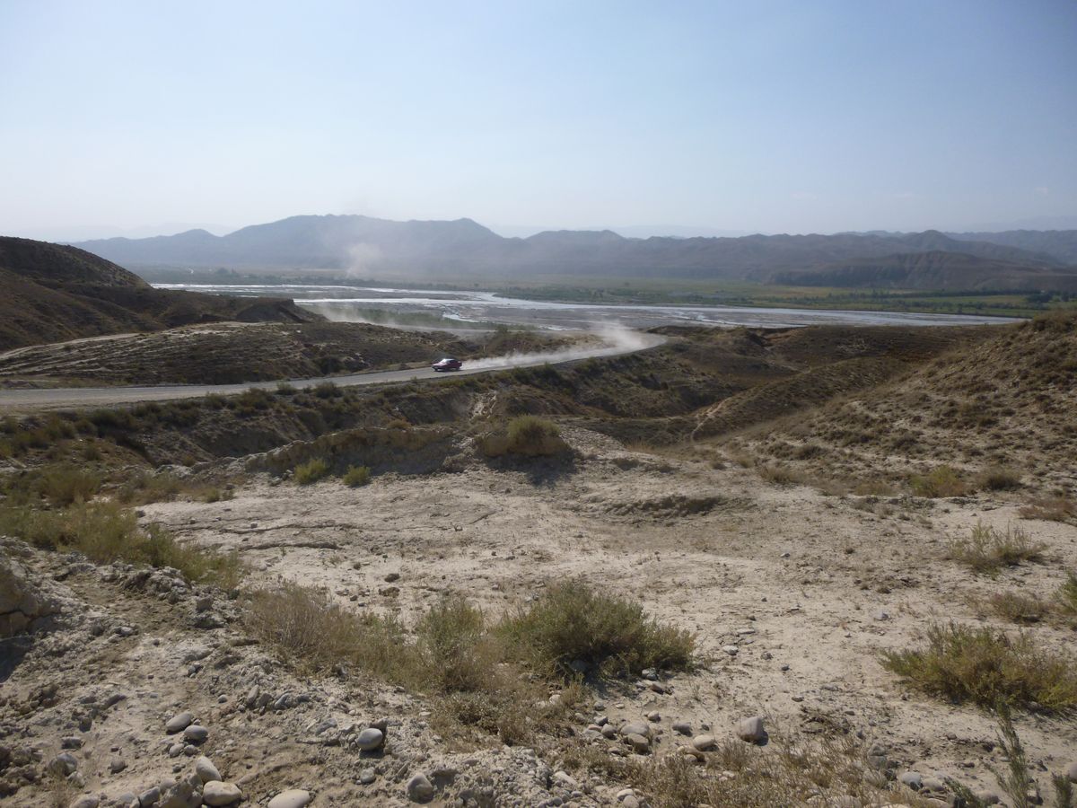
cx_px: 538
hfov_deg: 69.4
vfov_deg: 54.9
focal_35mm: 25
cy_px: 404
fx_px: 778
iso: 100
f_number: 9
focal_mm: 4.5
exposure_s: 1/250
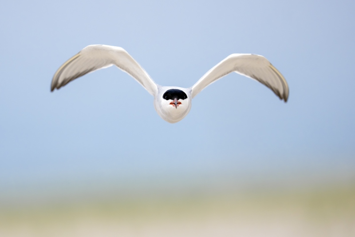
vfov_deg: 4.6
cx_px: 178
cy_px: 118
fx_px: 2958
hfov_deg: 6.9
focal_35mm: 300
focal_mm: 300
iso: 2000
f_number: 2.8
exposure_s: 1/4000
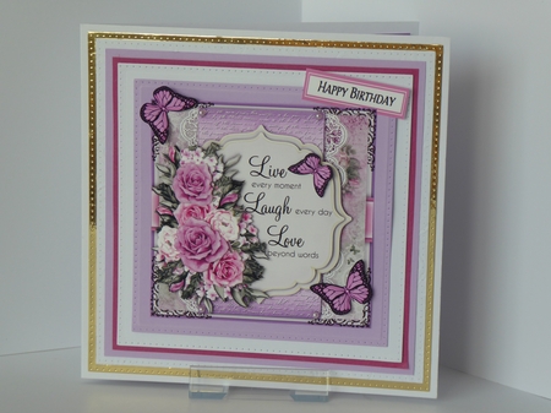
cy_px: 206
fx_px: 1702
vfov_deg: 13.8
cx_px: 276
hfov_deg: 18.4
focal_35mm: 107
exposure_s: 1/80
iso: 80
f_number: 5
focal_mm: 17.5
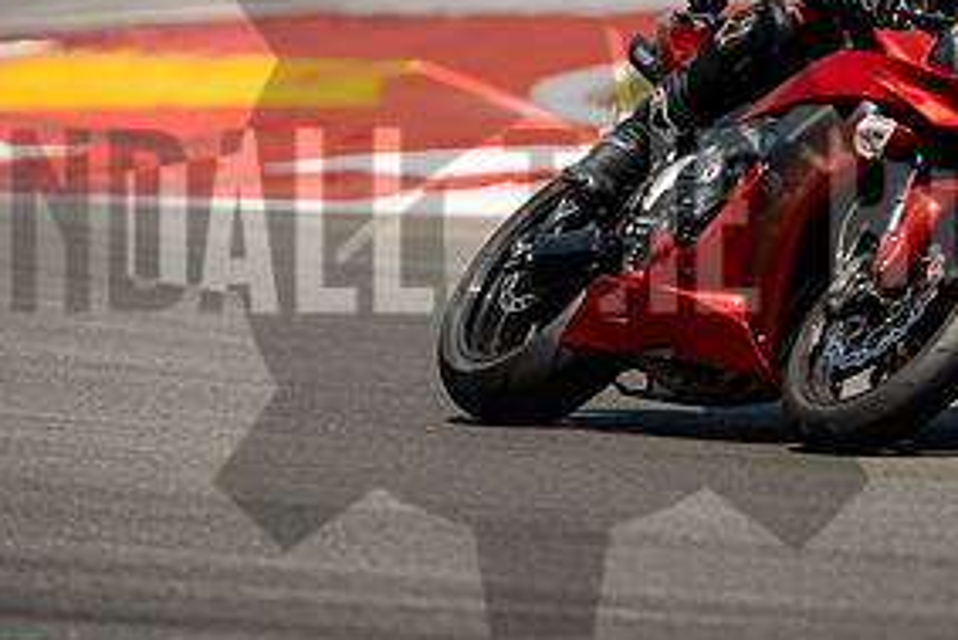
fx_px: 16347
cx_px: 542
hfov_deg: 3.4
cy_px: 225
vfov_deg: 2.2
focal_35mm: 614
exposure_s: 1/1600
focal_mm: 200
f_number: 2
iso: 1250
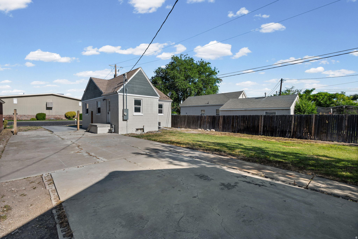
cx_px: 179
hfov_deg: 96.7
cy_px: 120
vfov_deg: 73.7
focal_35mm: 16
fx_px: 159
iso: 250
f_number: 9
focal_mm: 16
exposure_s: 1/200
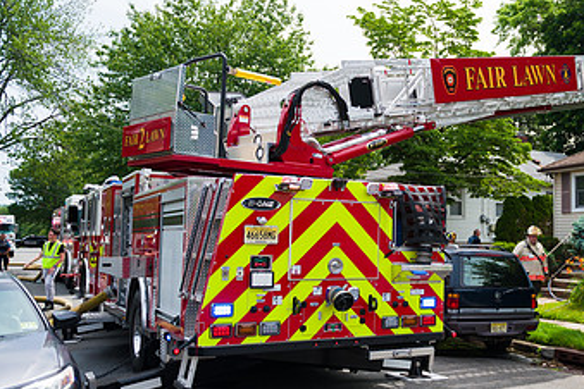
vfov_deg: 32.6
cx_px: 438
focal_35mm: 41
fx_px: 665
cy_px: 186
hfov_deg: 45.8
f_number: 3.2
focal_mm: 24
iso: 200
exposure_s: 1/2500
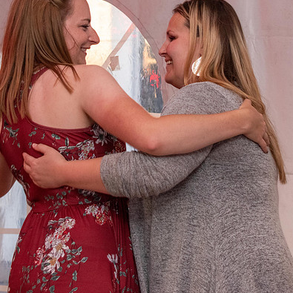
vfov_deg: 12.7
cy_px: 108
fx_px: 1312
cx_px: 175
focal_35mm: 137
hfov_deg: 12.7
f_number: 5.6
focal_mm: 52
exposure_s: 1/60
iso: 2000
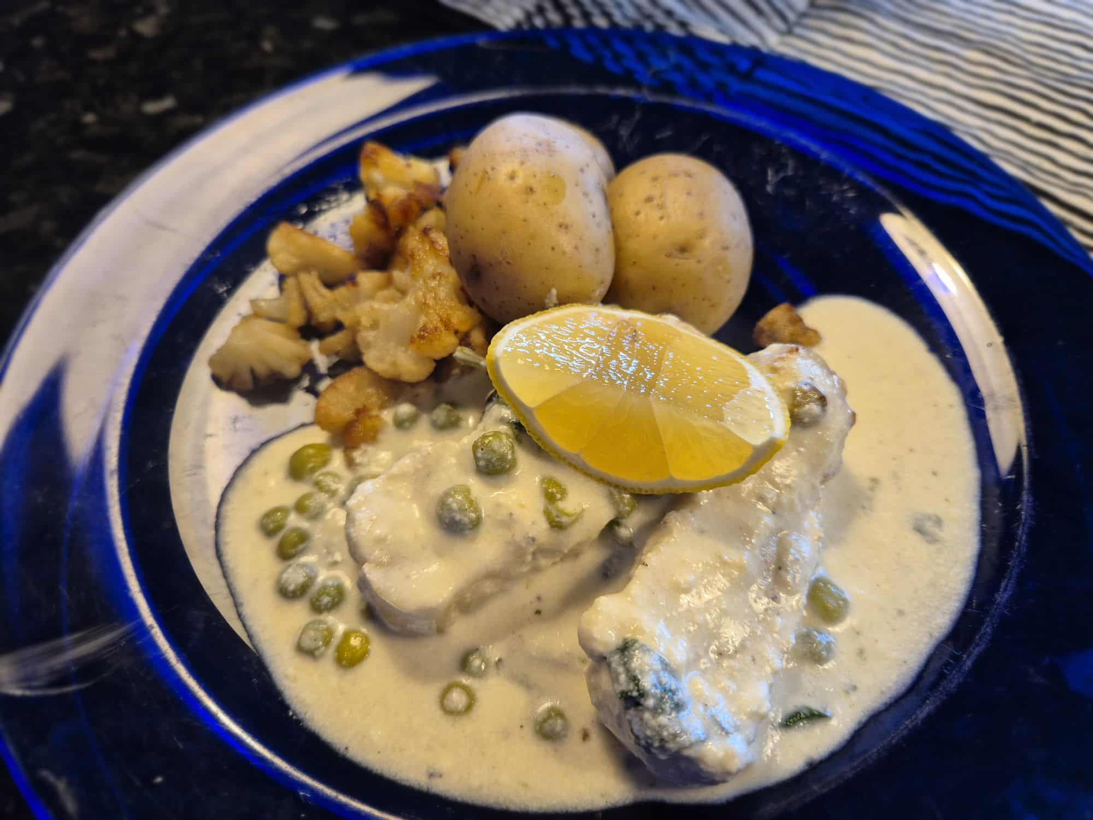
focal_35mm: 23
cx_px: 546
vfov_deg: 58.9
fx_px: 726
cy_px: 410
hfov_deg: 73.9
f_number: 1.8
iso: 100
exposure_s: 1/50
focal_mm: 5.4
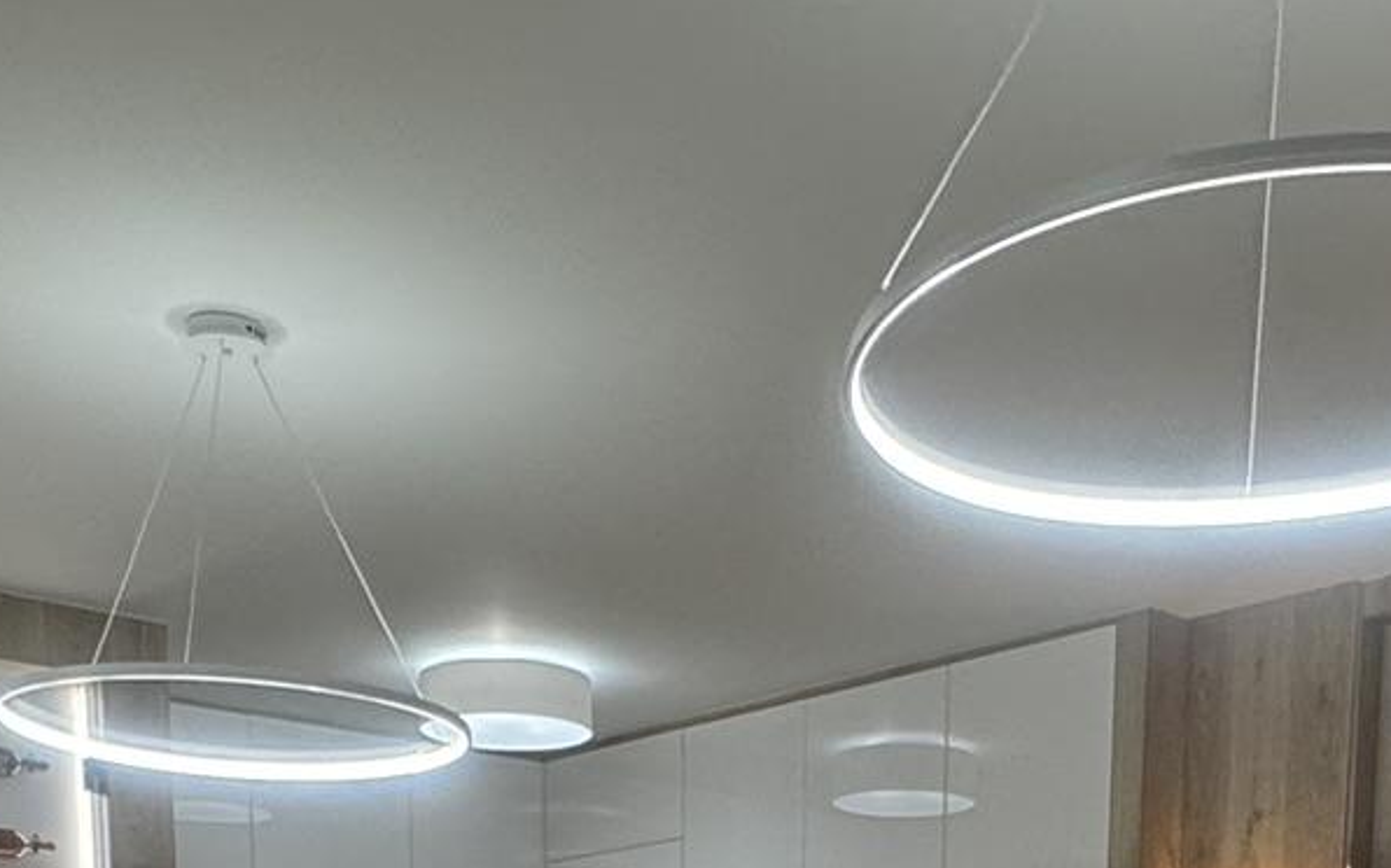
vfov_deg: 20.2
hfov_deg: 39.5
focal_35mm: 51
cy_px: 1447
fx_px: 1933
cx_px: 787
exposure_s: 1/100
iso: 200
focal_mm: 2.22
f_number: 2.2
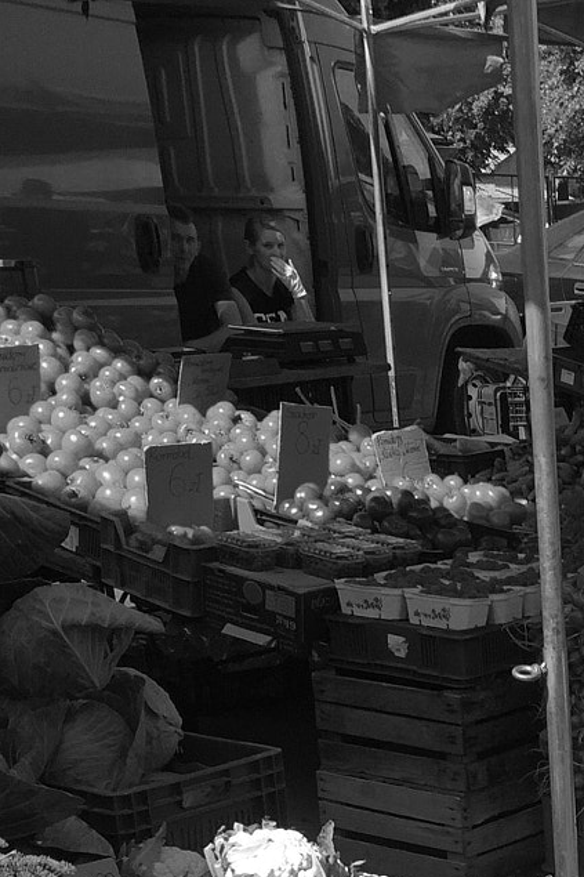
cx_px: 816
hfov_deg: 16.7
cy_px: 985
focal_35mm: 76
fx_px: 1850
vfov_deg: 24.7
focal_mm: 4.15
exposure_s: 1/1199
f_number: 2.2
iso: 32
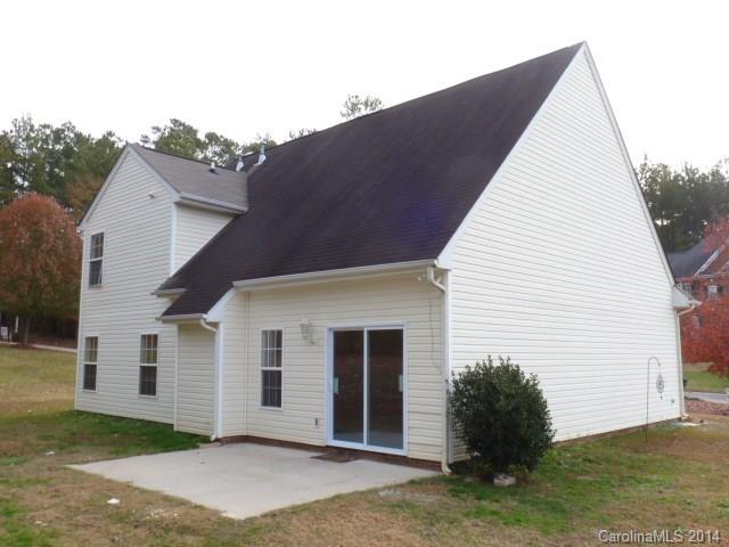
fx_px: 632
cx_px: 364
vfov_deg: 46.8
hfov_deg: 60.0
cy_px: 274
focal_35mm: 30
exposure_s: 1/200
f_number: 4
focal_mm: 5.4
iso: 100
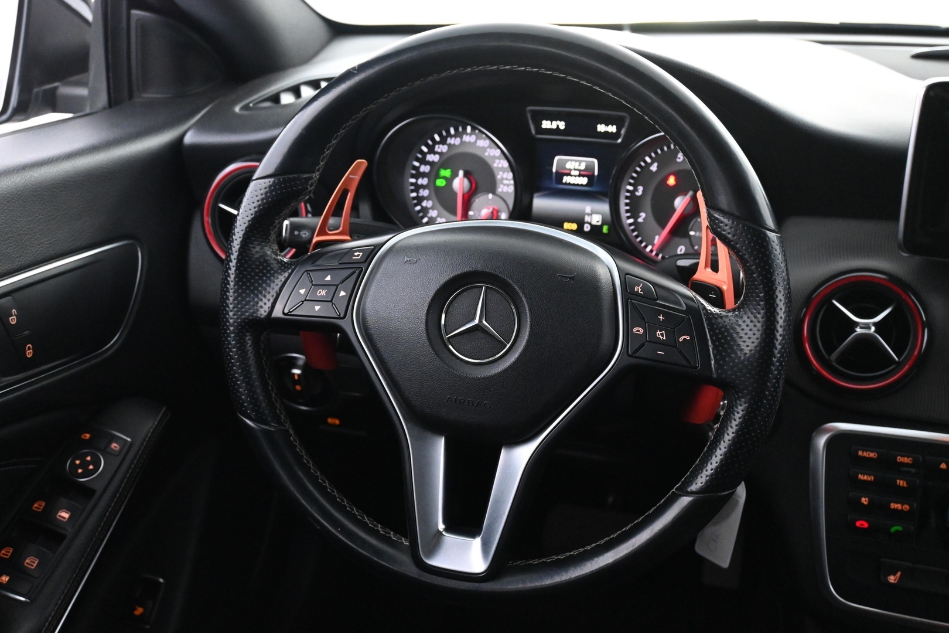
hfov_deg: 48.7
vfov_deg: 33.6
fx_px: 1048
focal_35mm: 40
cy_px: 316
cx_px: 474
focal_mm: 26.5
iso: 5000
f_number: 4.5
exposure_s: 1/40
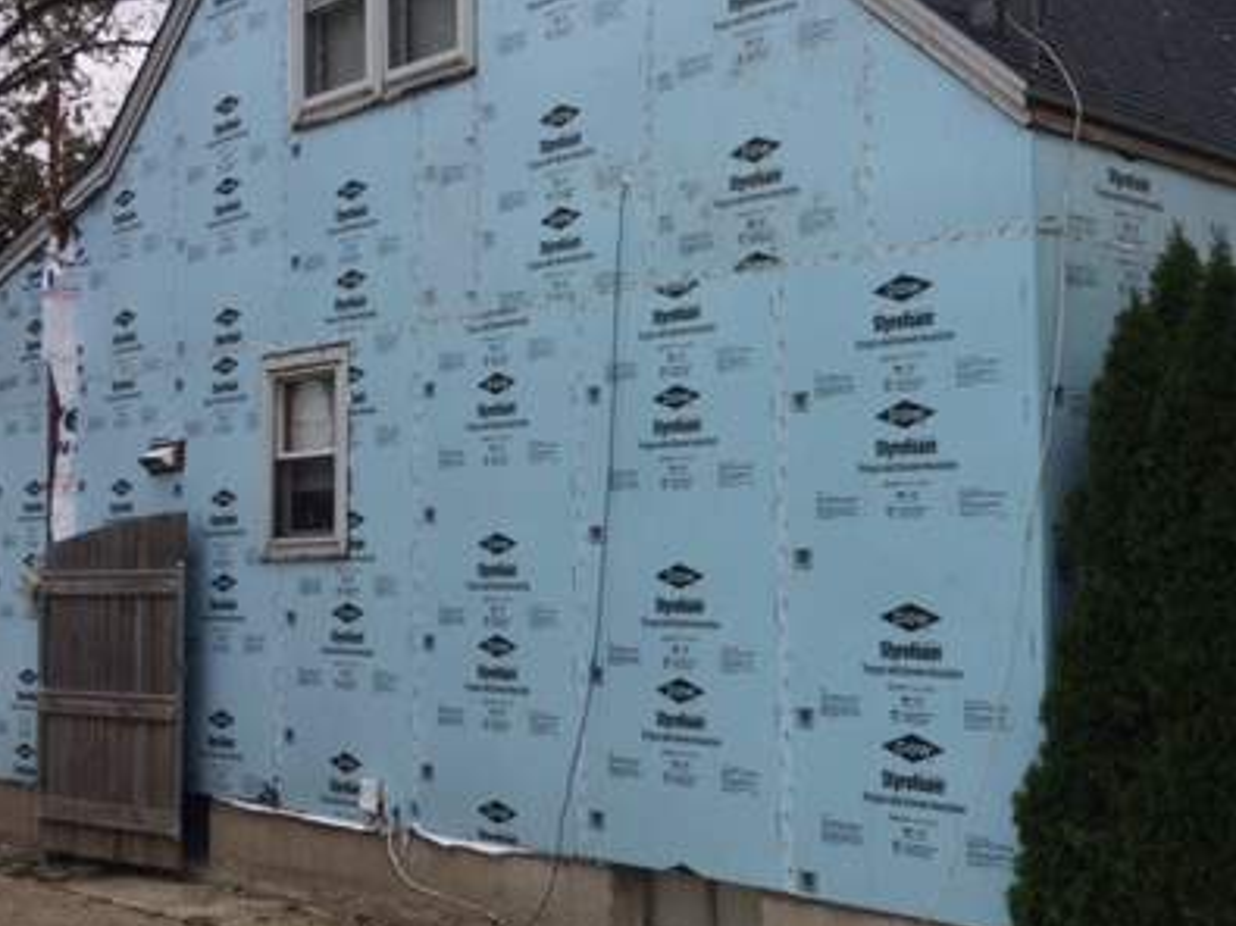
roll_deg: +2.1
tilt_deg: +3.5
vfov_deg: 30.8
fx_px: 1678
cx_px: 789
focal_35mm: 47
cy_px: 391
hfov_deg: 40.1
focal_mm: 4.15
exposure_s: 1/933
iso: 32
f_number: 2.2
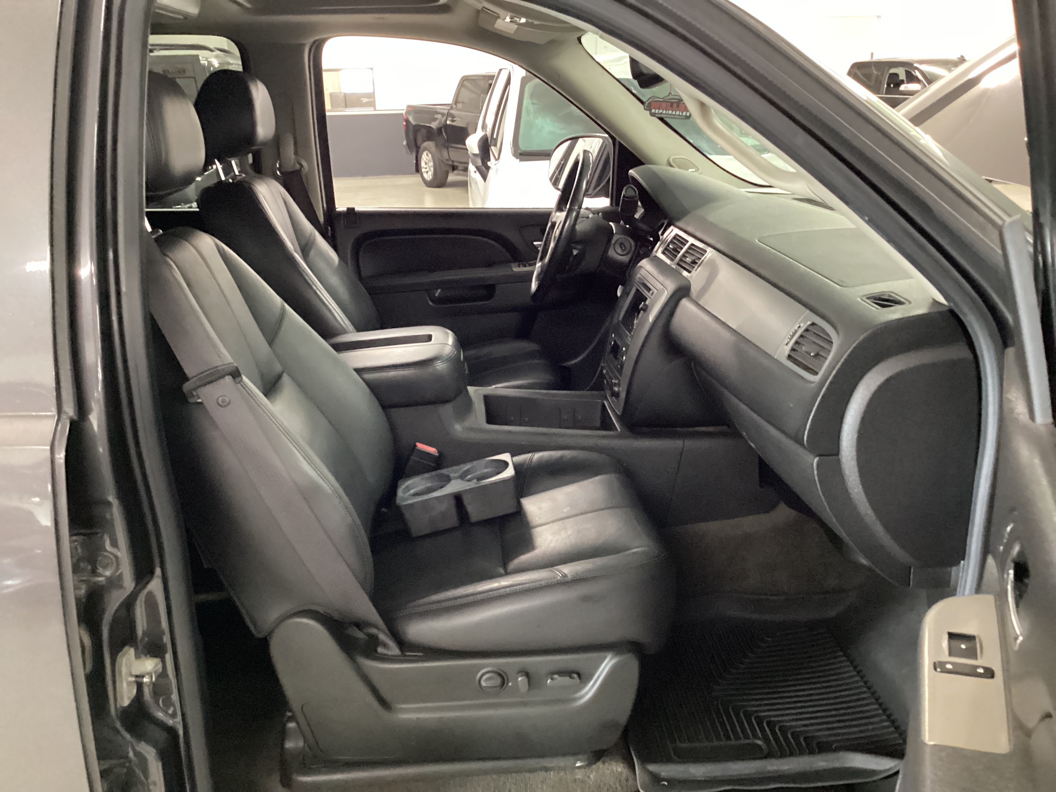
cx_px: 528
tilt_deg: -19.2
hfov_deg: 58.4
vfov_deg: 45.4
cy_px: 396
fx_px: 946
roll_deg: +1.5
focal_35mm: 31
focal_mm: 3.3
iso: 640
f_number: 2.4
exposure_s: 1/24
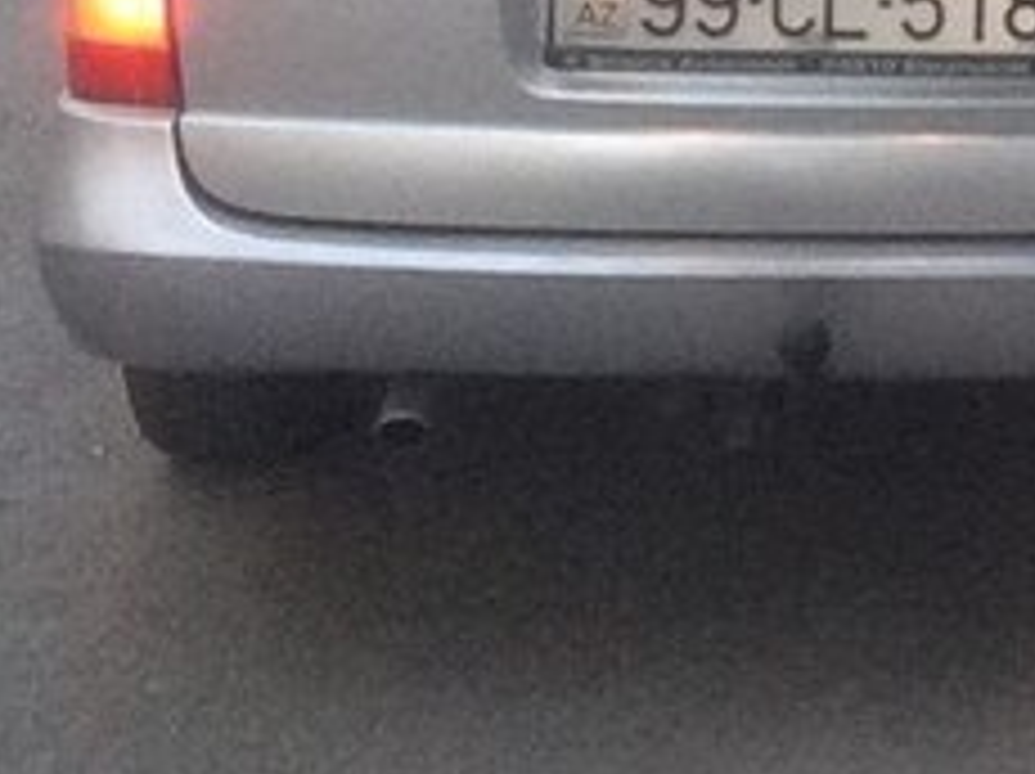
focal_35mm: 89
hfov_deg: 20.5
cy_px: -263
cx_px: 1260
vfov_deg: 15.7
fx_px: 2658
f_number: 2.4
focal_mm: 2.15
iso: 200
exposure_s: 1/33
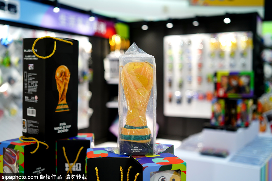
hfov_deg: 48.5
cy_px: 90
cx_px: 136
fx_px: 302
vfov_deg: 33.4
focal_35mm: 40
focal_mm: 40
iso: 500
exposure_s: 1/320
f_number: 2
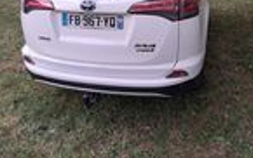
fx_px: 241
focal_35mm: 35
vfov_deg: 35.4
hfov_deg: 55.3
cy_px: 38
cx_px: 129
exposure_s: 1/50
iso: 50
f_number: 1.8
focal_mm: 5.23
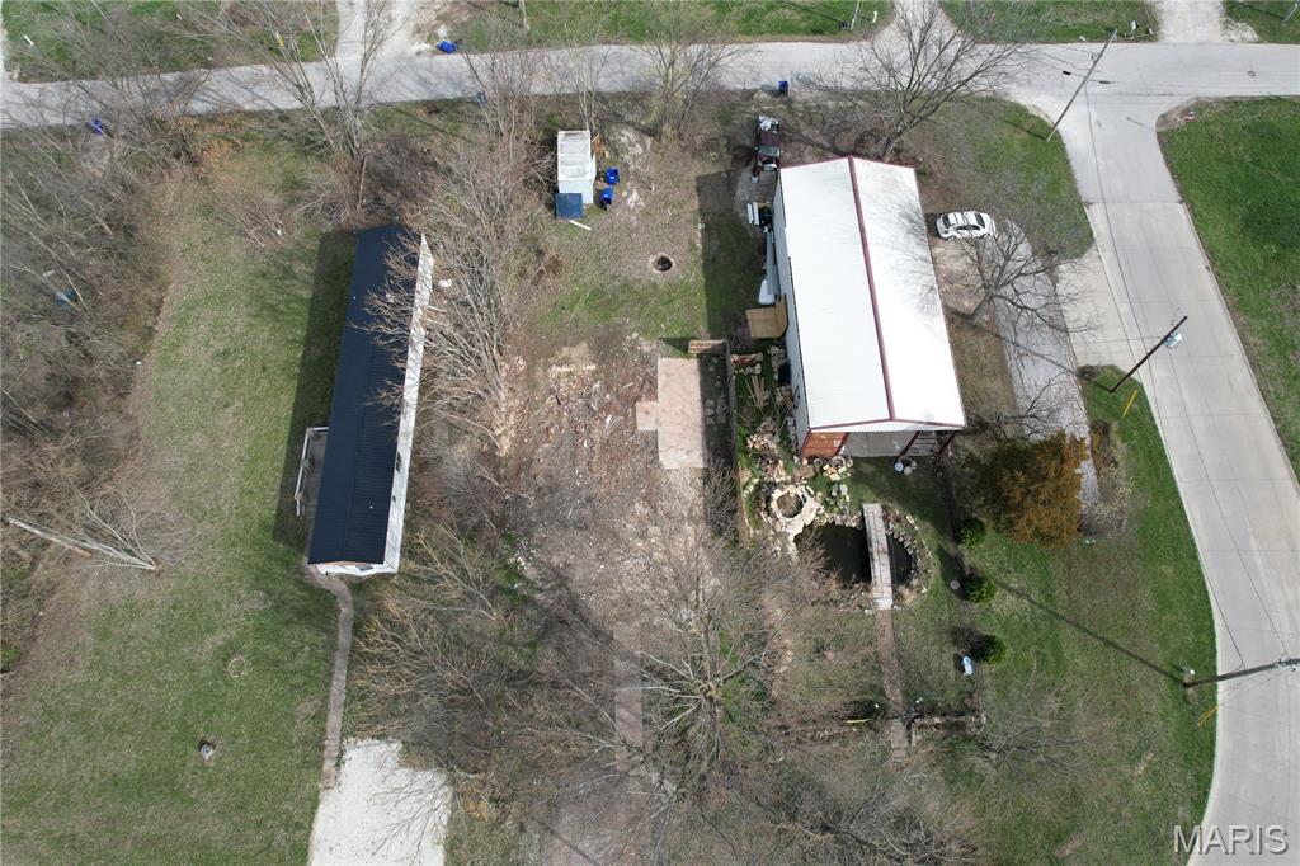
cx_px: 650
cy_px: 433
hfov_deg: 78.6
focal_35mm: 22
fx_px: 794
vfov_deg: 57.2
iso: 100
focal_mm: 8.38
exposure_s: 1/1000
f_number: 2.8
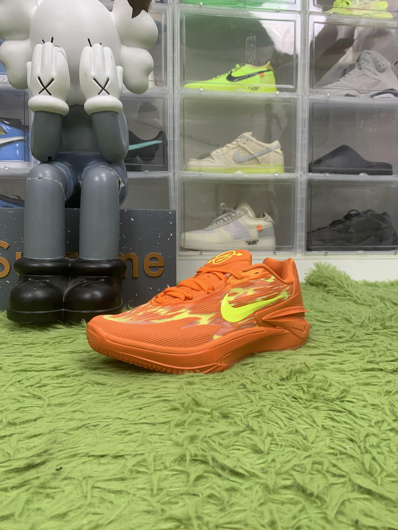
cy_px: 265
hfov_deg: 53.1
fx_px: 399
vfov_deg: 67.3
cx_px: 199
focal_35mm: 26
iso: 100
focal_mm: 4.25
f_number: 1.8
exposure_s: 1/60
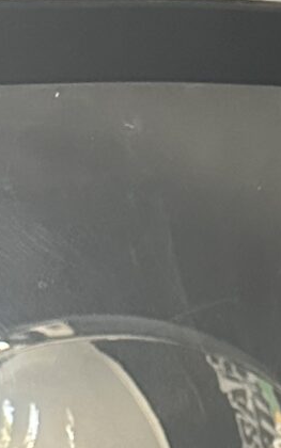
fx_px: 1897
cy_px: 815
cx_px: 352
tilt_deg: -37.5
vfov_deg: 12.3
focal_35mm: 155
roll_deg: -5.2
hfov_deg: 8.4
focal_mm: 6.86
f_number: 1.78
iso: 800
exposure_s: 1/60
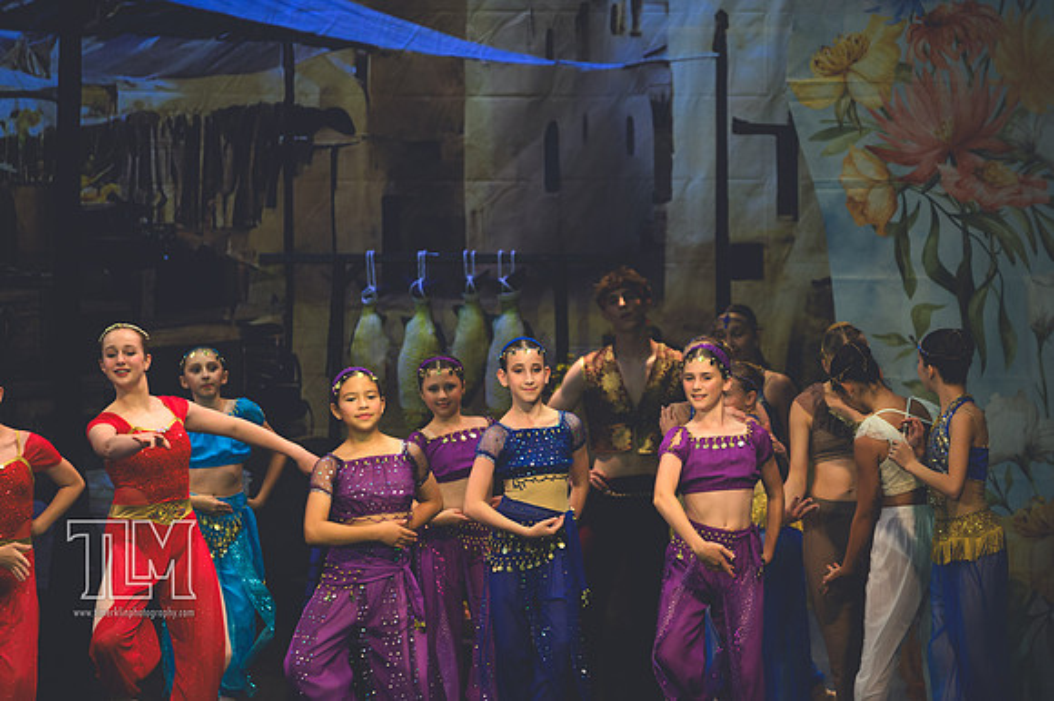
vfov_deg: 4.6
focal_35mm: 300
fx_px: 8778
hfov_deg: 6.9
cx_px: 527
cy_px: 350
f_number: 2.8
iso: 1000
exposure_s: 1/500
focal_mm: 200
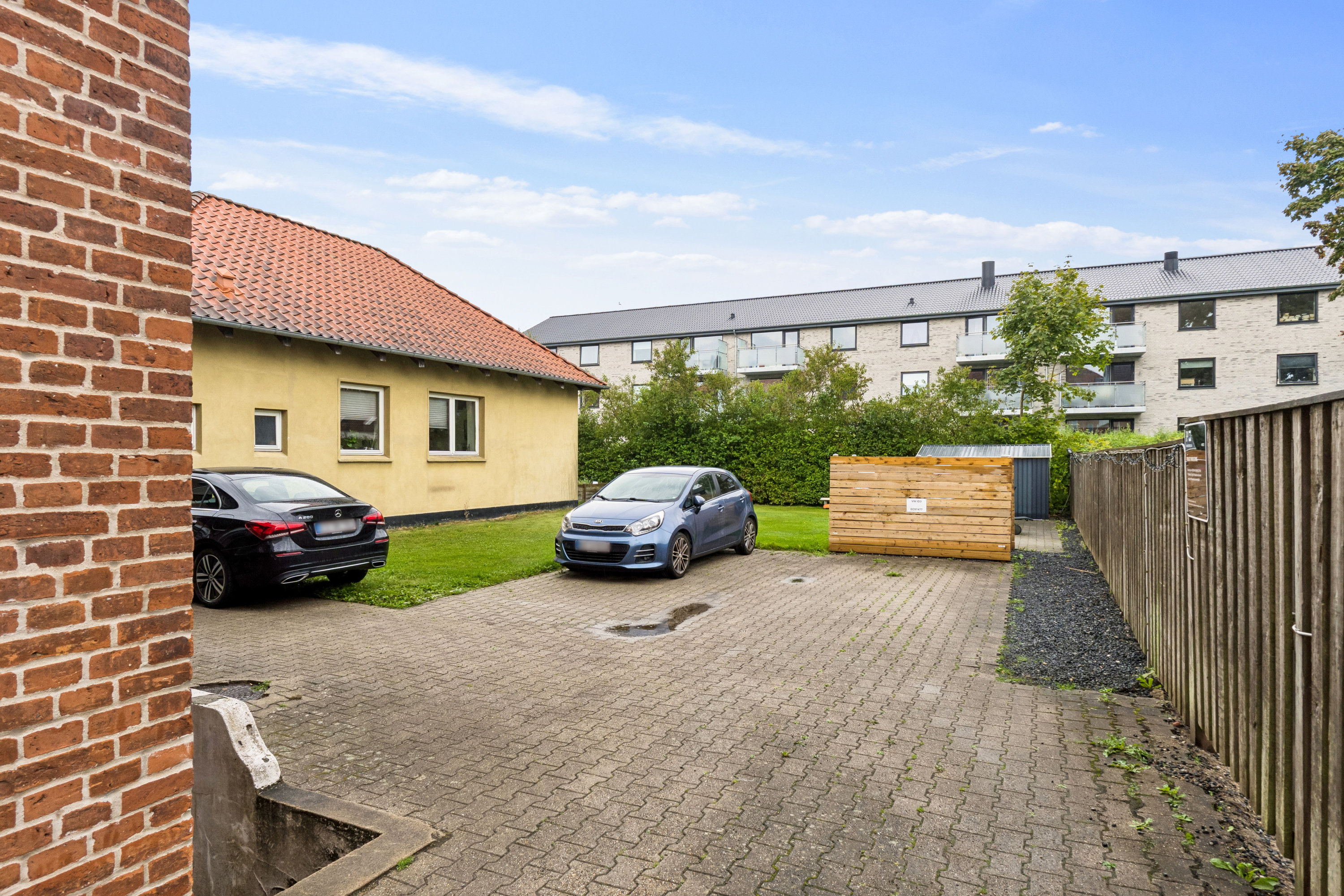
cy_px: 448
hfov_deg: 81.2
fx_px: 784
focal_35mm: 21
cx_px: 672
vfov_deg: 59.5
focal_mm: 14
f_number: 8
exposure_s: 1/125
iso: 200
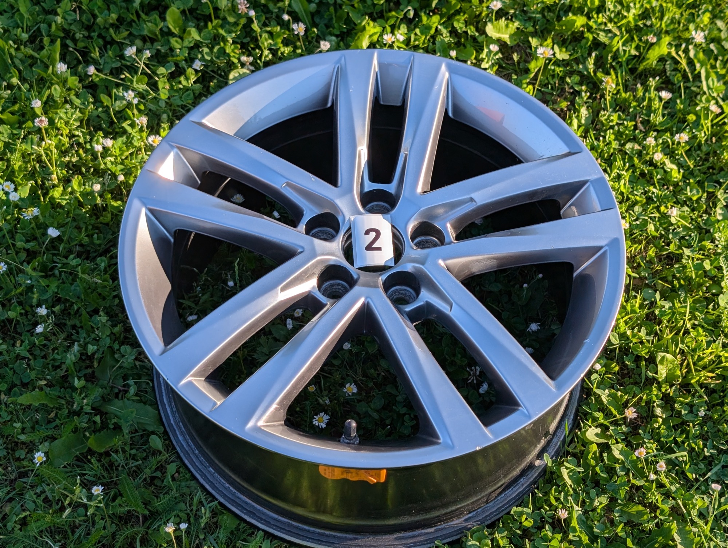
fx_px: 1032
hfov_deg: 38.9
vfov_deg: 29.7
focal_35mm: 49
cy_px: 274
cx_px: 364
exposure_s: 1/441
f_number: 1.68
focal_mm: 6.9
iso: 19
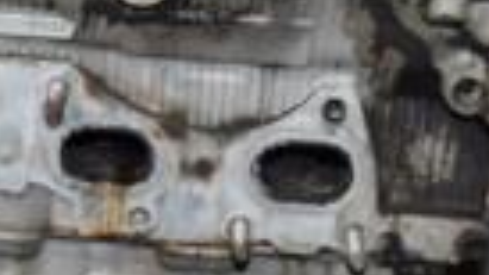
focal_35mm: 172
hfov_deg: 12.4
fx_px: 2234
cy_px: 325
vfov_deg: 7.0
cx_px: 93
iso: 800
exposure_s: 1/60
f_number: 5
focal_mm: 25
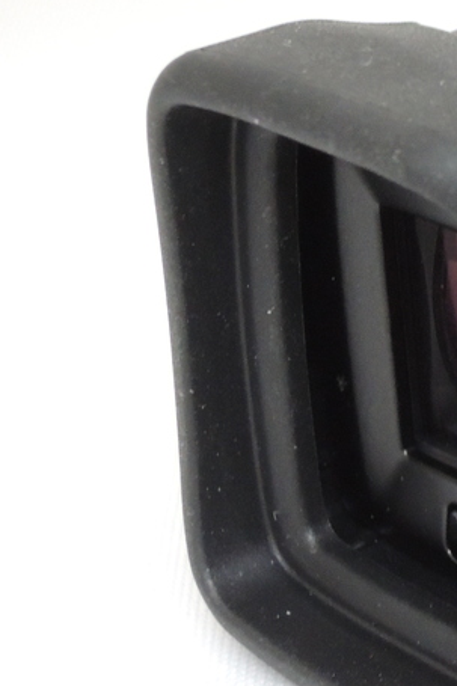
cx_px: 831
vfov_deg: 12.1
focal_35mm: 170
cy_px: 262
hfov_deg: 7.8
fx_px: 3239
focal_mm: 11.1
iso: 500
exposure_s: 1/15
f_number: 4.2
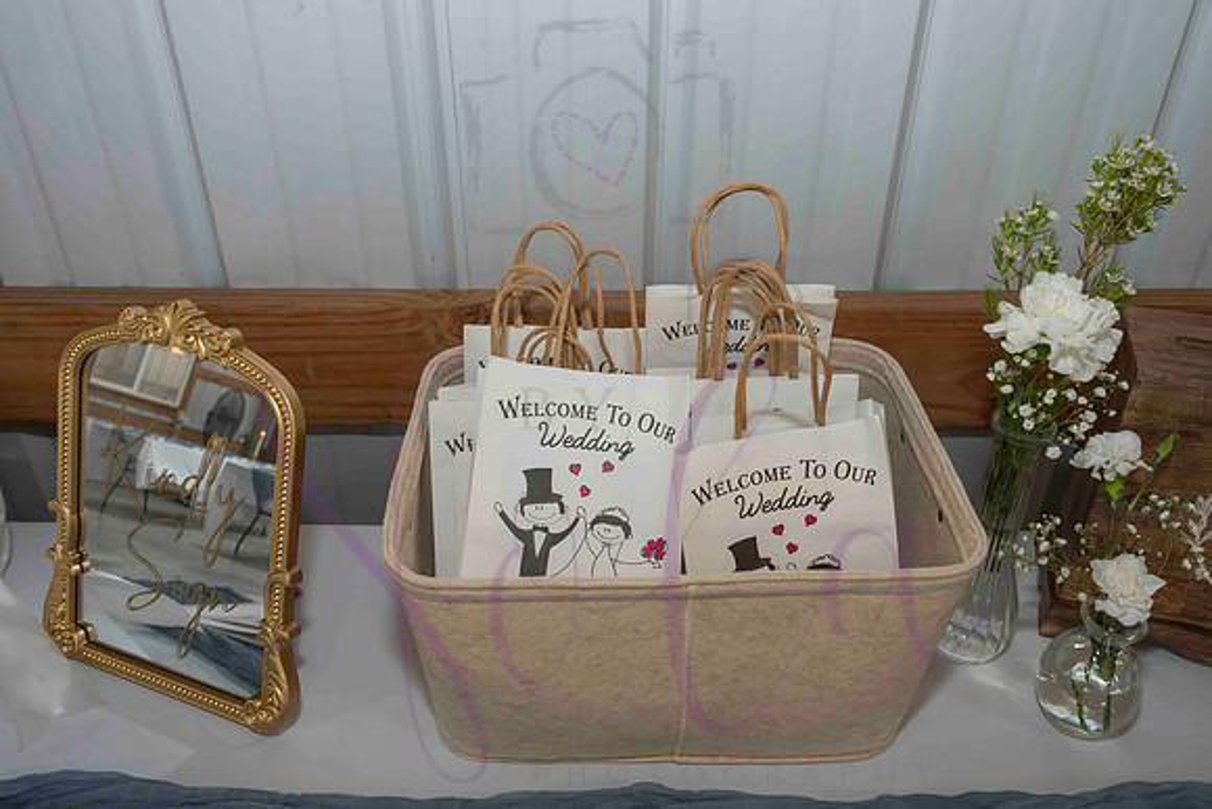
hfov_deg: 62.2
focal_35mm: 30
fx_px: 1005
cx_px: 610
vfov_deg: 43.8
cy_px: 397
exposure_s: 1/60
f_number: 10
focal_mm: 26.5
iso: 7200
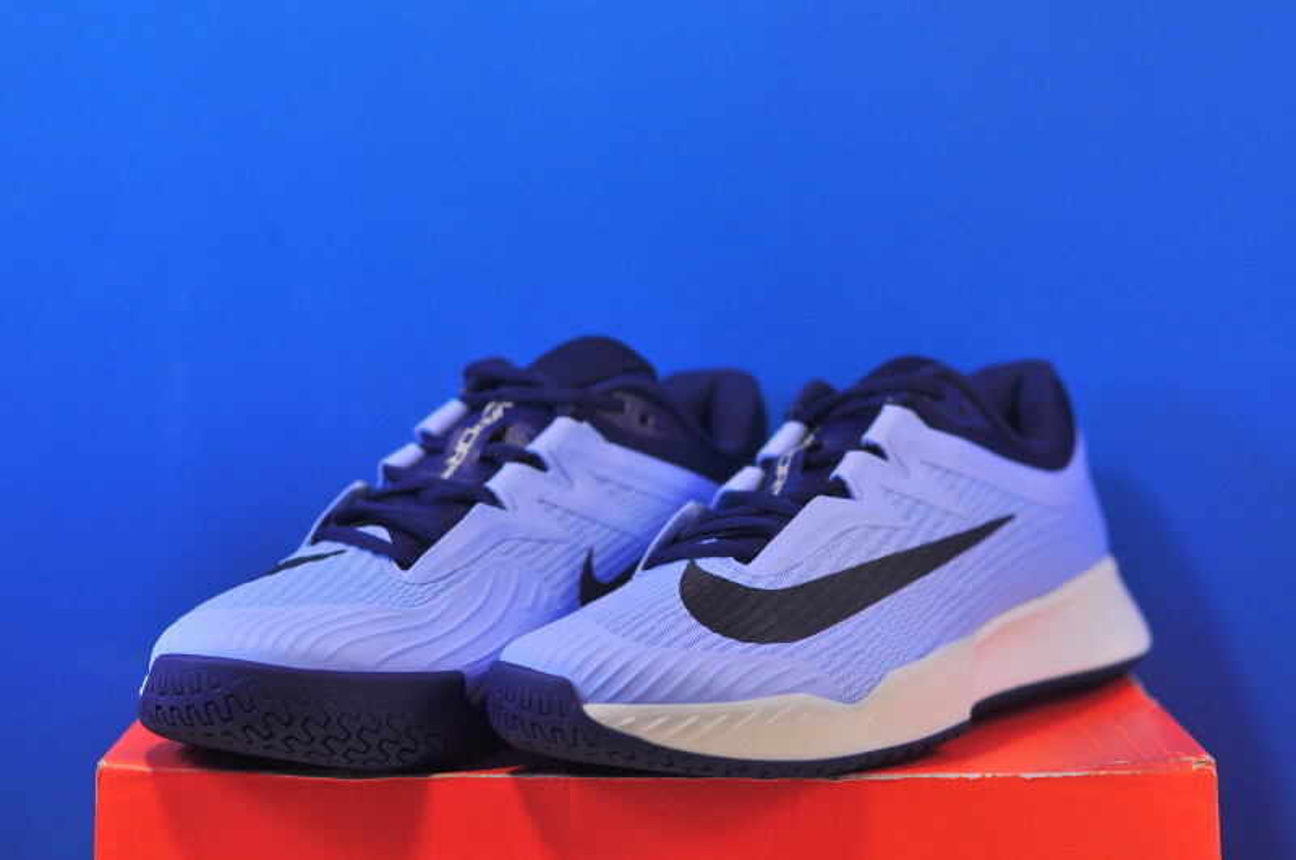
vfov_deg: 18.1
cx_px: 648
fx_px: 2696
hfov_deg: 27.0
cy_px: 430
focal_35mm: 75
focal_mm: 50
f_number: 2.8
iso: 250
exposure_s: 1/320
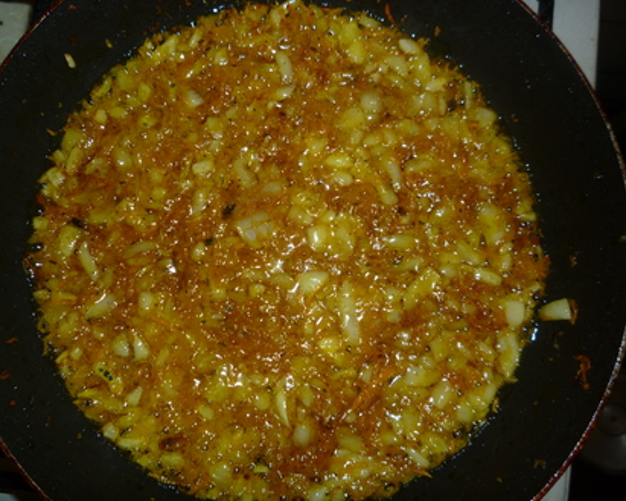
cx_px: 302
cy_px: 256
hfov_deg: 57.2
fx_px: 574
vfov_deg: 47.1
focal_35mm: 31
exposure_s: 1/30
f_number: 4
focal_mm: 5.2
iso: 100
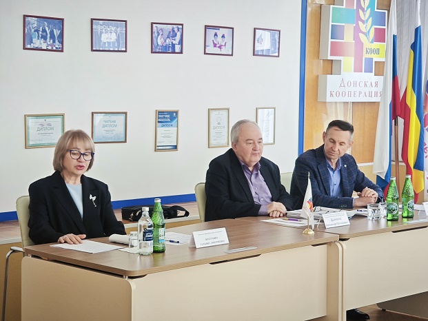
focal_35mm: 75
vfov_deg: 19.6
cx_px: 214
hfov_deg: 26.0
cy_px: 160
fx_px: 927
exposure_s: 1/100
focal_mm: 7.06
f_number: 2
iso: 160
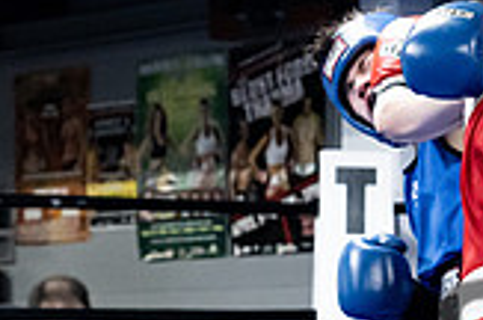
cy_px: 333
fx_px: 2772
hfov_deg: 9.9
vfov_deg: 6.6
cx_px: 447
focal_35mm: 207
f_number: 2.8
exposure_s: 1/1000
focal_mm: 58
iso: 8000
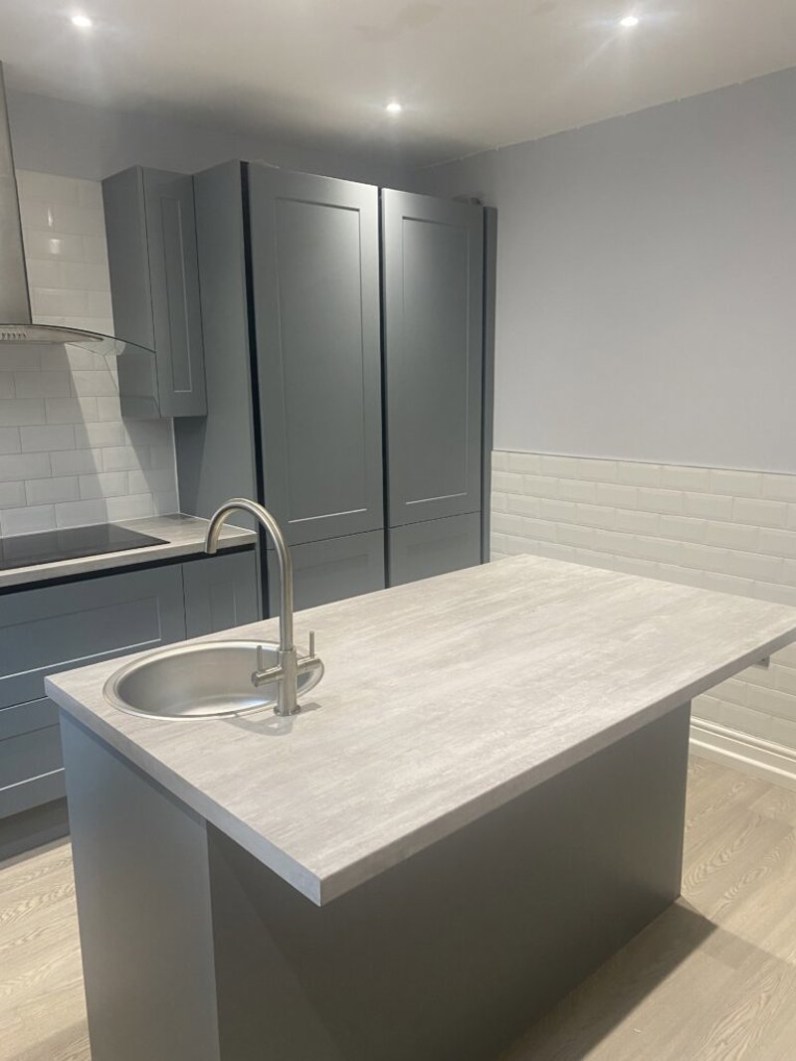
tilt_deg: -10.3
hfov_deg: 53.1
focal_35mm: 26
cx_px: 398
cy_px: 530
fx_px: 797
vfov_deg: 67.3
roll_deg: +1.2
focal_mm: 4.25
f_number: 1.8
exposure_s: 1/50
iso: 100
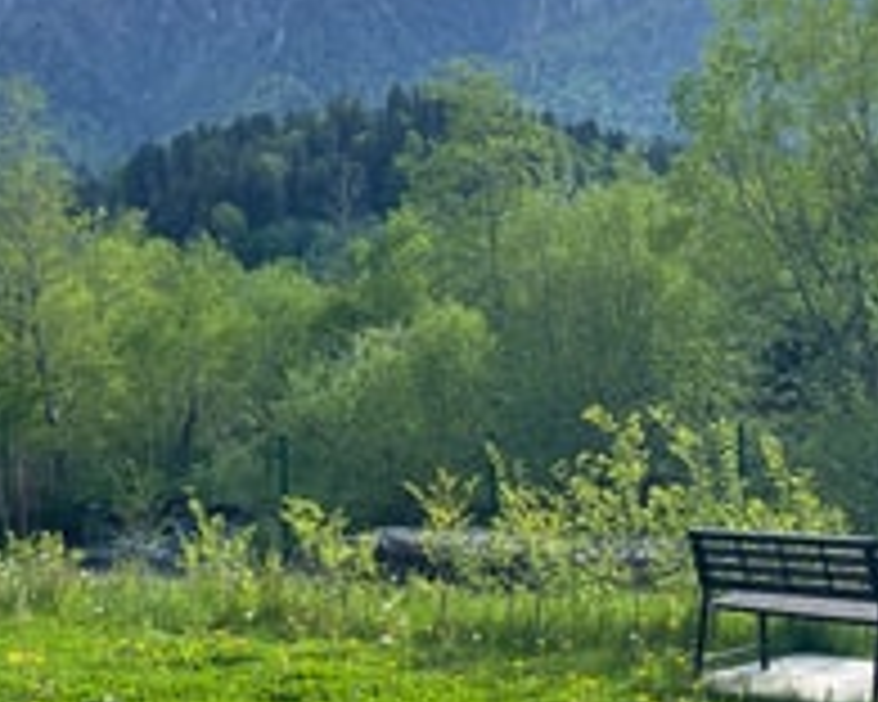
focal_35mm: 65
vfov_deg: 23.4
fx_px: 1689
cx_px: 585
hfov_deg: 28.9
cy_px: 259
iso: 32
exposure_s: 1/1135
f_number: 1.6
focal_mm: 4.2
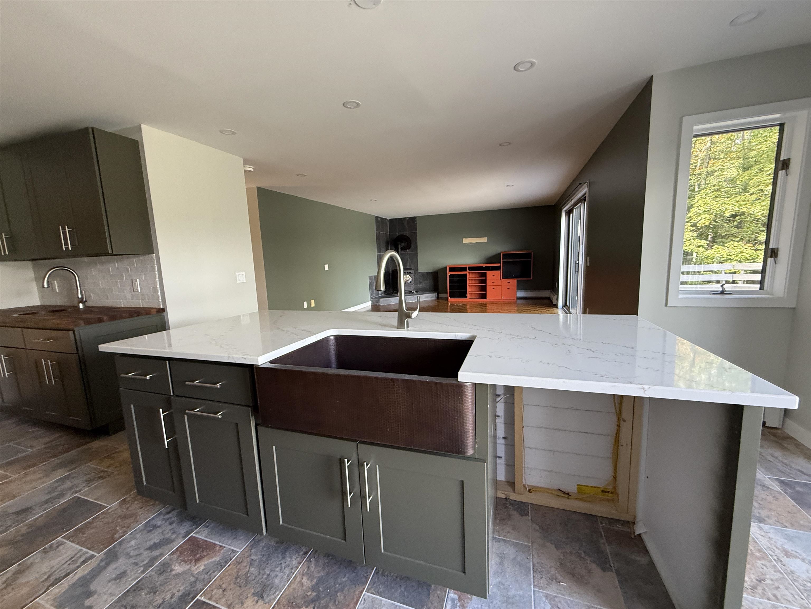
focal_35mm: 14
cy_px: 304
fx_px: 328
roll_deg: +1.9
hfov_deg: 102.1
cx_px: 406
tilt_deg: -9.1
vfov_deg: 85.7
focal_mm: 2.22
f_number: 2.2
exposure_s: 1/99
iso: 250
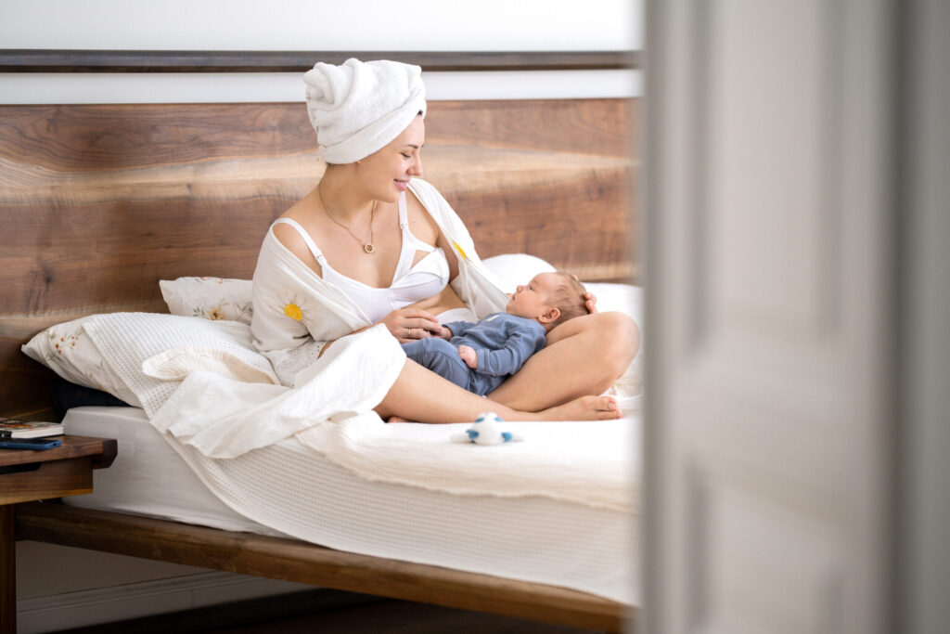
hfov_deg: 15.2
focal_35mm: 135
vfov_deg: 10.2
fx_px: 3563
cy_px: 317
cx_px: 475
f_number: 2.2
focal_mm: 135
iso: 160
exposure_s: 1/125
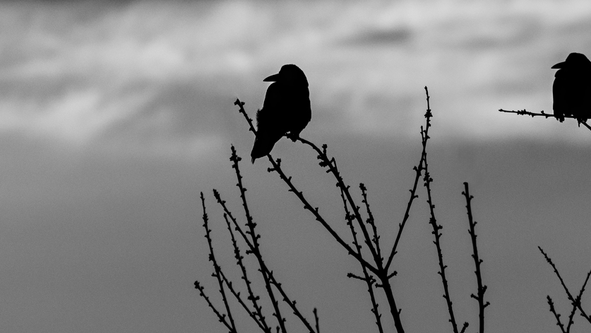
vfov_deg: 1.8
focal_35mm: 676
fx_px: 10595
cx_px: 413
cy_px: 106
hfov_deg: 3.2
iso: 200
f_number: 7.1
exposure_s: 1/1250
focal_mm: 300
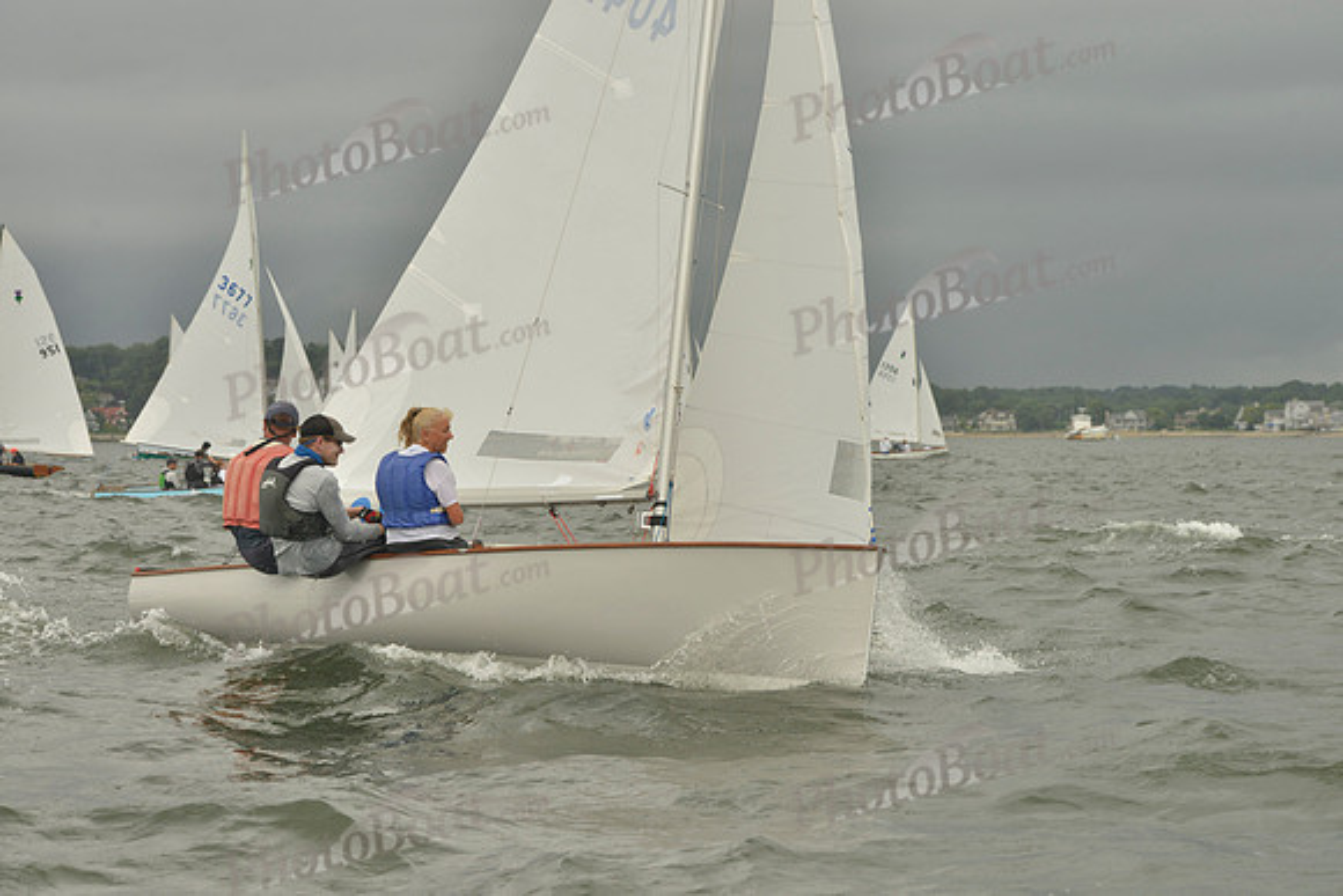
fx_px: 3358
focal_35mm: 90
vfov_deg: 15.2
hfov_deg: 22.6
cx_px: 672
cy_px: 448
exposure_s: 1/1250
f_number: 10
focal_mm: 90
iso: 400
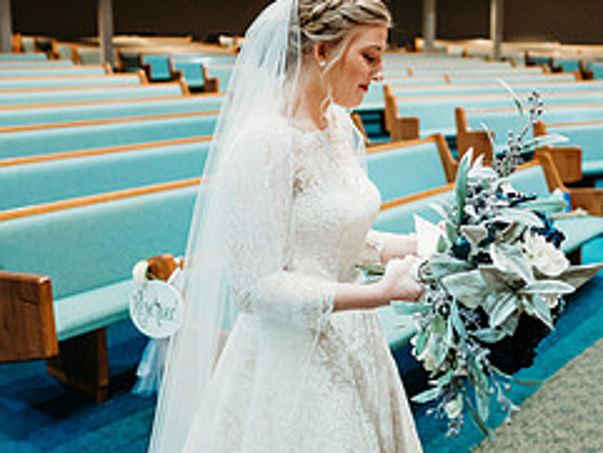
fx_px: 749
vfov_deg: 33.5
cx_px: 355
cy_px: 170
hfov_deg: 43.7
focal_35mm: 43
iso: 2000
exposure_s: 1/100
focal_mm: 24
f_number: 1.8
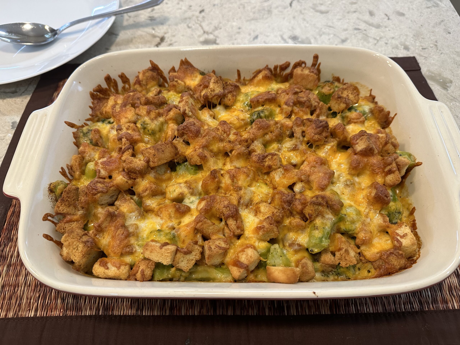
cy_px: 172
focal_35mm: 24
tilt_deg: -59.1
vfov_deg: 56.8
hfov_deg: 71.6
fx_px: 319
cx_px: 230
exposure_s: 1/60
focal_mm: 6.86
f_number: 1.78
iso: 200
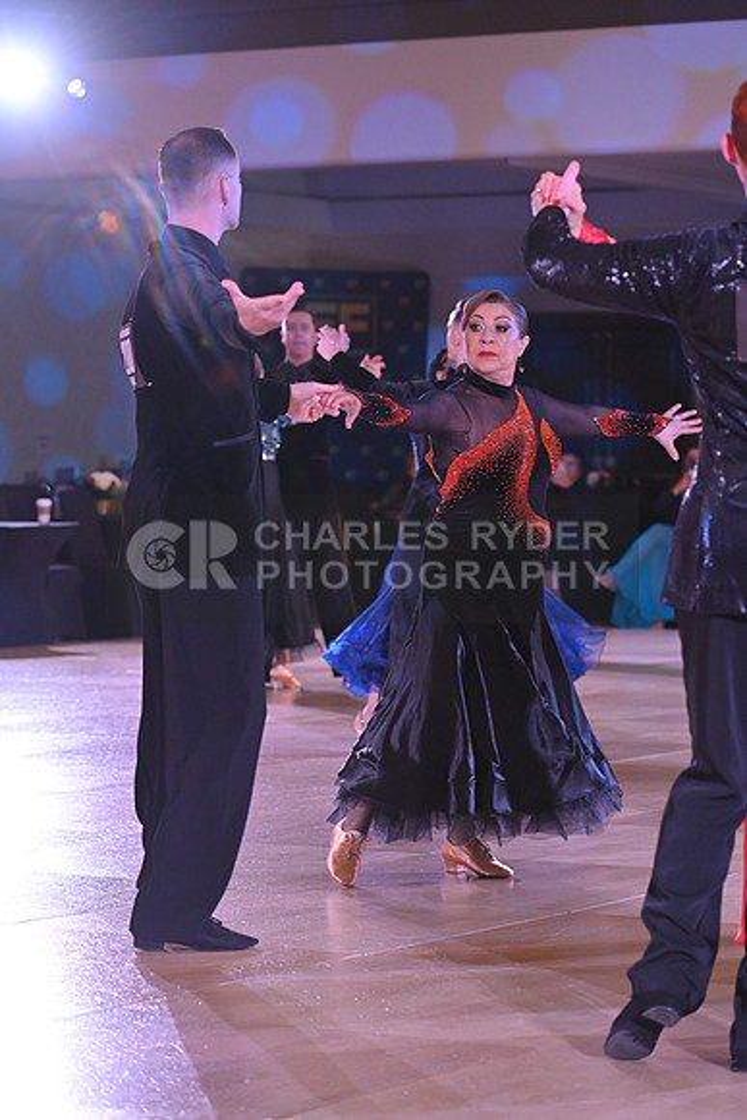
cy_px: 560
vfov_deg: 17.6
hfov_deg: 11.8
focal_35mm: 116
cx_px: 374
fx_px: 3608
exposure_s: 1/320
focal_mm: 116
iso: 3200
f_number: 5
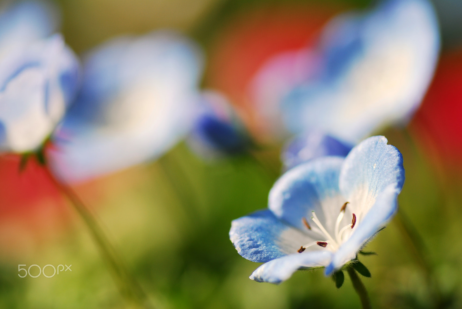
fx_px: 1735
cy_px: 154
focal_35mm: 135
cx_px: 231
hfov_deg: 15.2
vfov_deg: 10.2
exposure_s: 1/750
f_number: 4
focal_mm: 90
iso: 100
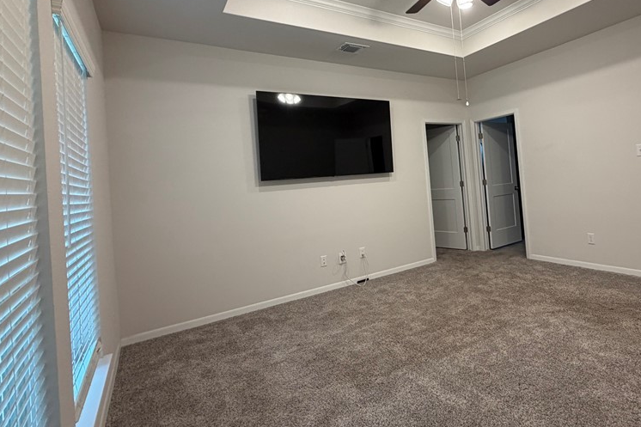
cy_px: 166
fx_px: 356
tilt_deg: +1.3
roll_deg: +4.7
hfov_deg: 82.0
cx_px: 410
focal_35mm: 20
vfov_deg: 61.2
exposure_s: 1/120
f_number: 2.2
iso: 250
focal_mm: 2.22
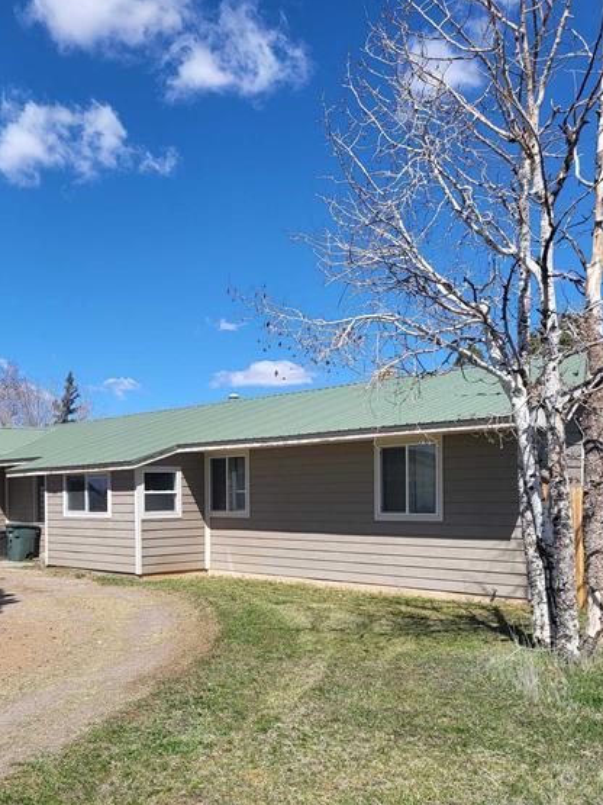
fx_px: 836
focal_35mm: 36
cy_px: 528
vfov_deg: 50.6
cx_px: 209
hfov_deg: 39.2
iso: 50
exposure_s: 1/2921
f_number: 1.8
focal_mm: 4.25
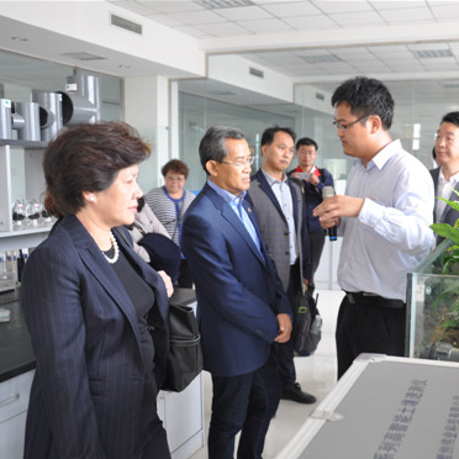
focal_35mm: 41
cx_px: 318
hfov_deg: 40.6
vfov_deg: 41.3
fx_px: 610
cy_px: 230
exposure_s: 1/25
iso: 250
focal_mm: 21
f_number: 5
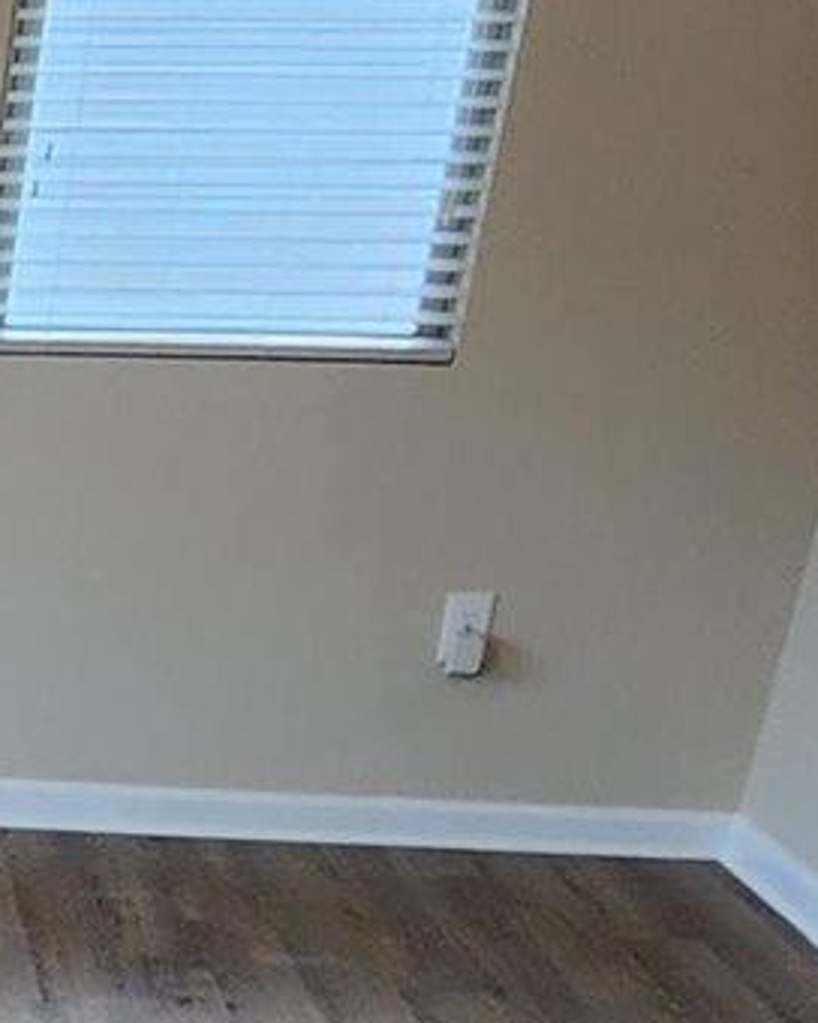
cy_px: 1718
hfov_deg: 14.8
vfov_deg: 18.5
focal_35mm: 86
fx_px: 2603
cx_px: -806
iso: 160
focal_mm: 2.2
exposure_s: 1/60
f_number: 2.2
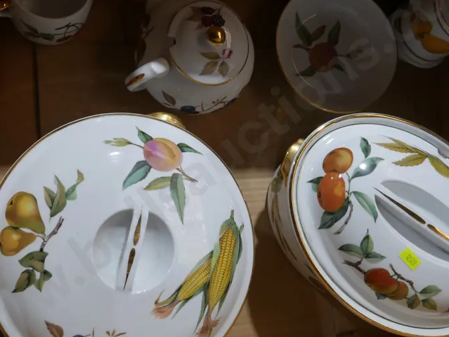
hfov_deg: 36.8
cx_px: 230
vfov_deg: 28.0
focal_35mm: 52
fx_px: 675
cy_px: 154
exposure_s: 1/60
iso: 400
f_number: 4
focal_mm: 17
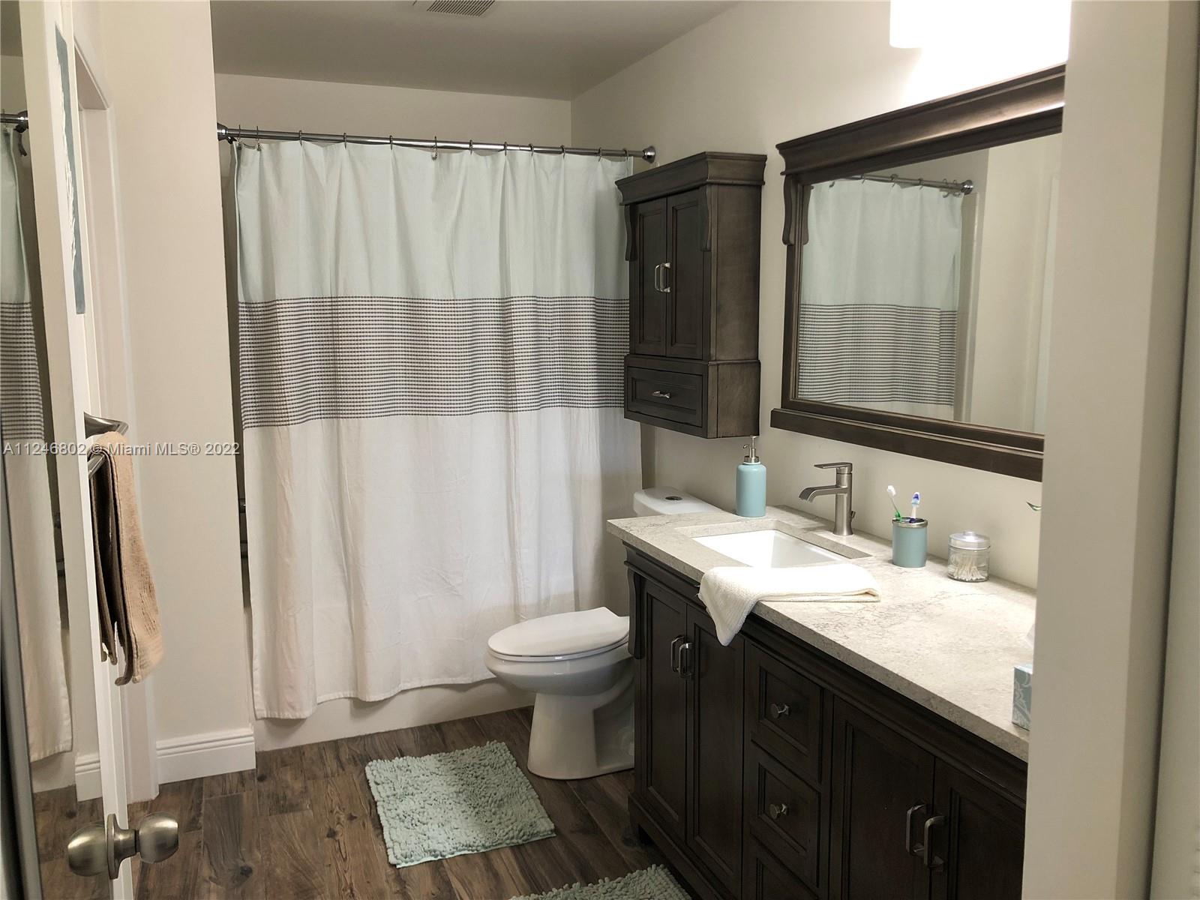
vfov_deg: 49.7
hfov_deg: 63.4
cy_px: 450
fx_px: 971
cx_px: 600
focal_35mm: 28
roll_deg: +1.0
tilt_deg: -7.4
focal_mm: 3.99
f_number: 1.8
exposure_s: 1/20
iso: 40
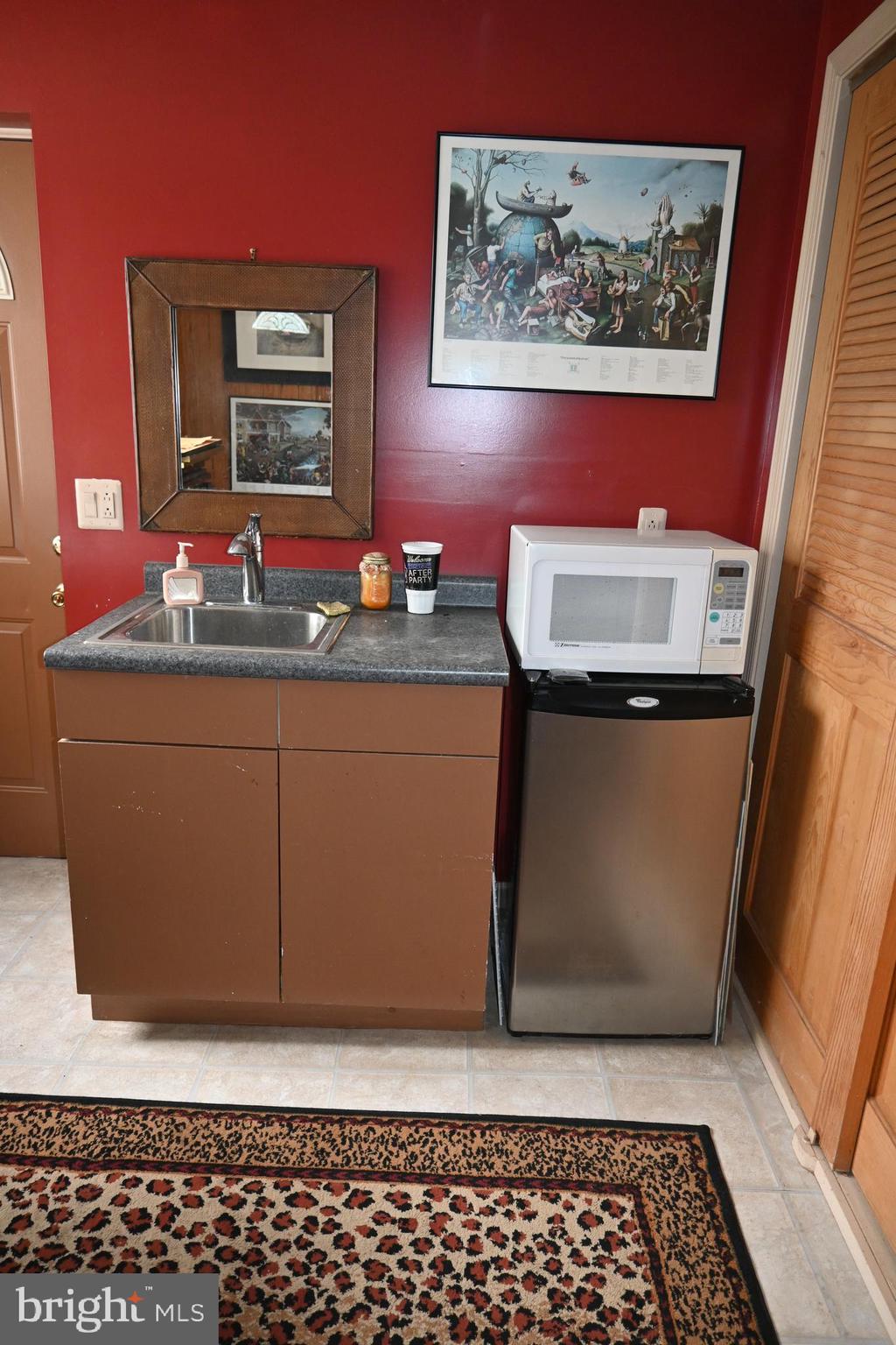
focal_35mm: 24
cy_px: 672
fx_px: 896
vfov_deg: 73.7
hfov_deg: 53.1
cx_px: 448
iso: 1250
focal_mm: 16
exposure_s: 1/60
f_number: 3.5
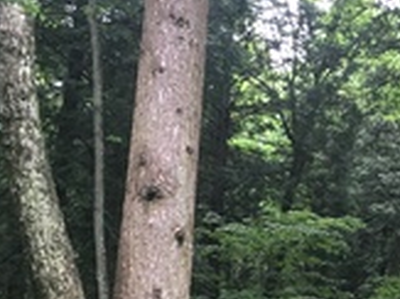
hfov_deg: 21.0
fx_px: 1028
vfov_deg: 16.2
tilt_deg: +17.3
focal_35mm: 89
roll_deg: -0.1
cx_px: 434
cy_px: 300
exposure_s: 1/30
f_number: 2.2
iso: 80
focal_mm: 4.15
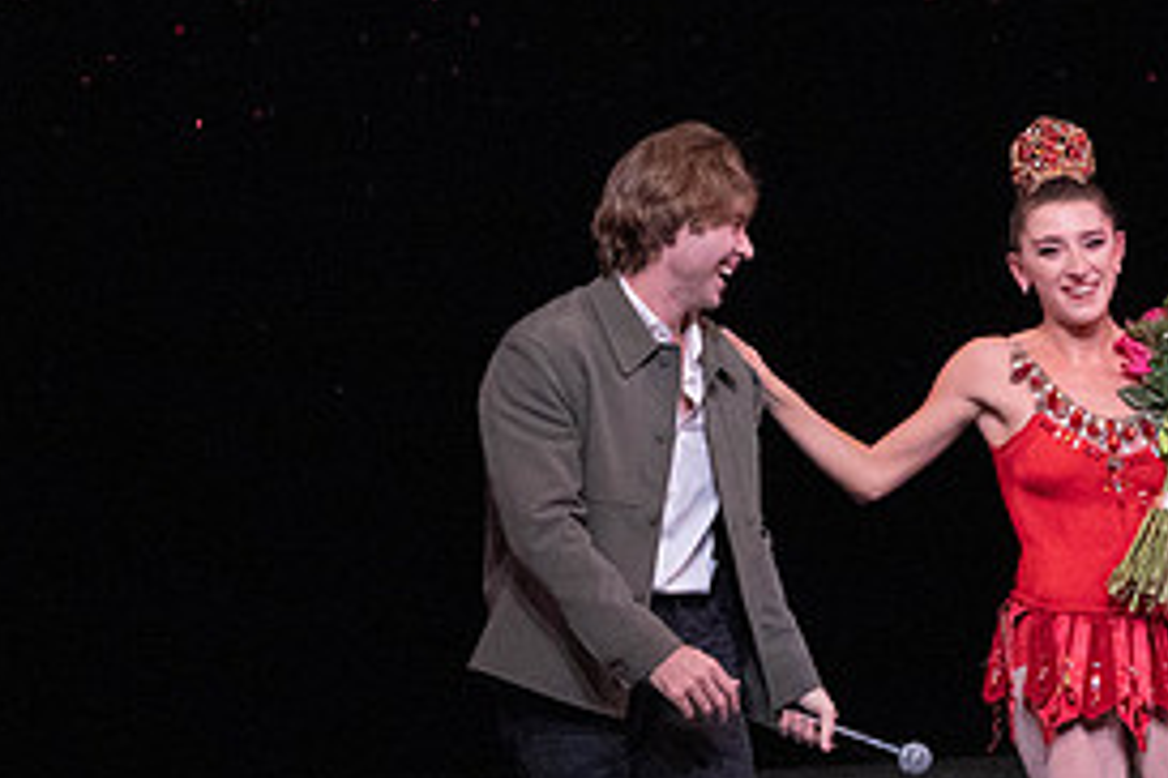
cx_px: 1138
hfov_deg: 2.9
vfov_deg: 1.9
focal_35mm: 714
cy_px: 430
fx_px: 23164
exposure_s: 1/500
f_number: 14
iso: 16000
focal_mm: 336
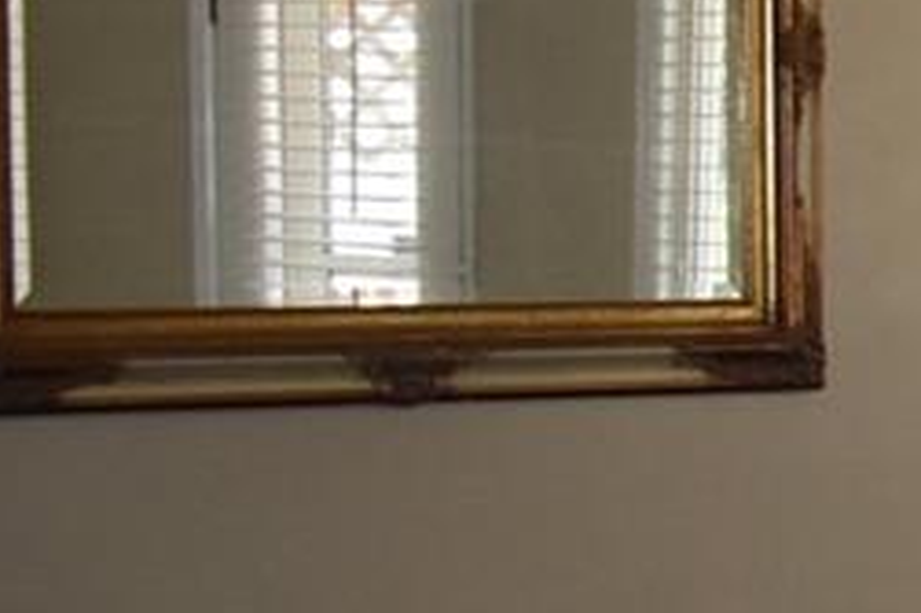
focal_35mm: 172
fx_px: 4397
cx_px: 2455
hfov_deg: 9.9
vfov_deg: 7.9
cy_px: 639
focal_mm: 18
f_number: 3.5
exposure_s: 1/160
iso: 800
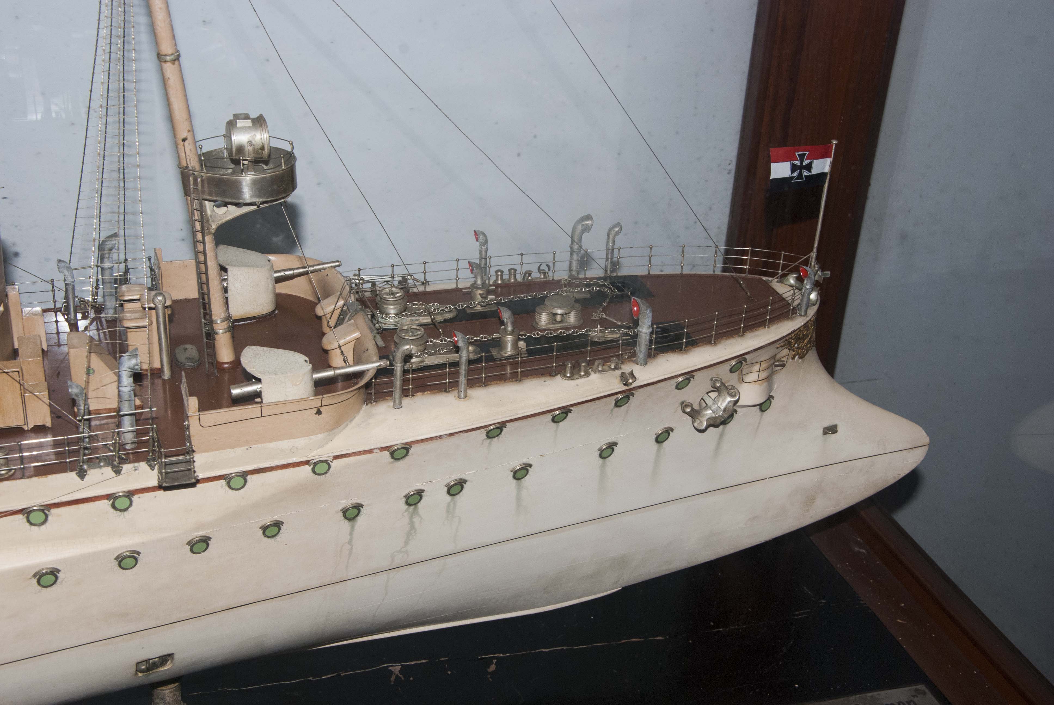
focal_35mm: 51
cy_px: 352
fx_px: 1495
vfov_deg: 26.6
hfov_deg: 38.8
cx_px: 527
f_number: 13
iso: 400
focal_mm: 34
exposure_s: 1/60
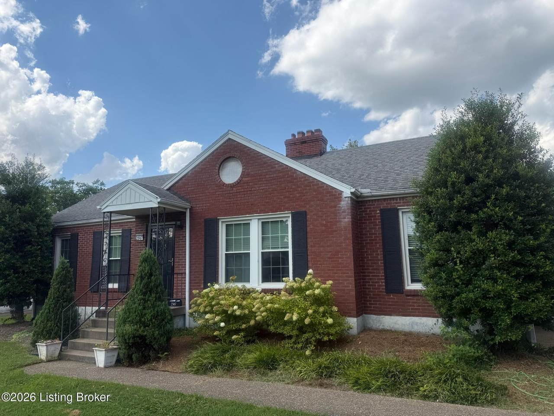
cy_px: 208
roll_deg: +1.2
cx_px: 277
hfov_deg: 71.6
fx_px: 384
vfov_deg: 56.8
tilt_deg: +8.9
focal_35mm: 24
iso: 80
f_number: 1.78
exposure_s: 1/3425
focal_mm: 6.76
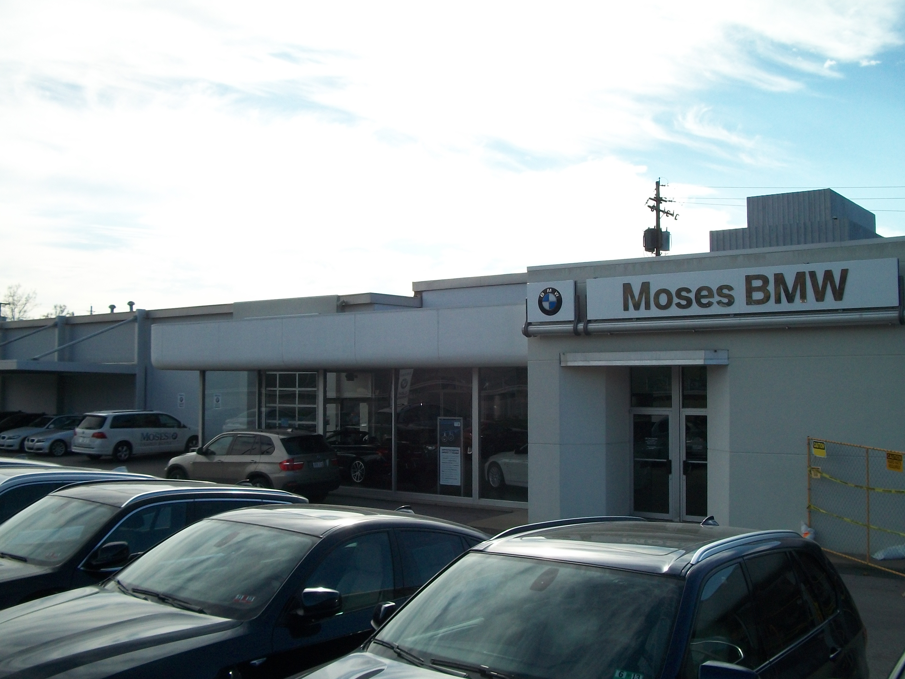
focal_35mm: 36
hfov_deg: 51.4
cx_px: 457
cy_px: 358
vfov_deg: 39.6
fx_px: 941
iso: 80
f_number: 5.5
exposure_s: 1/400
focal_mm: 5.7
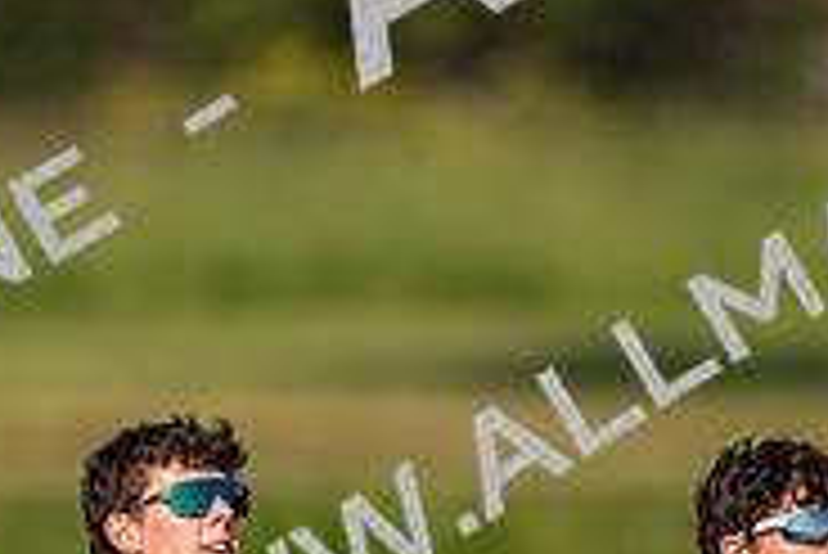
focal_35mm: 2834
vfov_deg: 0.5
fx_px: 65231
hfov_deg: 0.7
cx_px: 590
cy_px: 750
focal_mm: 600
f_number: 4
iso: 220
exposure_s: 1/2500
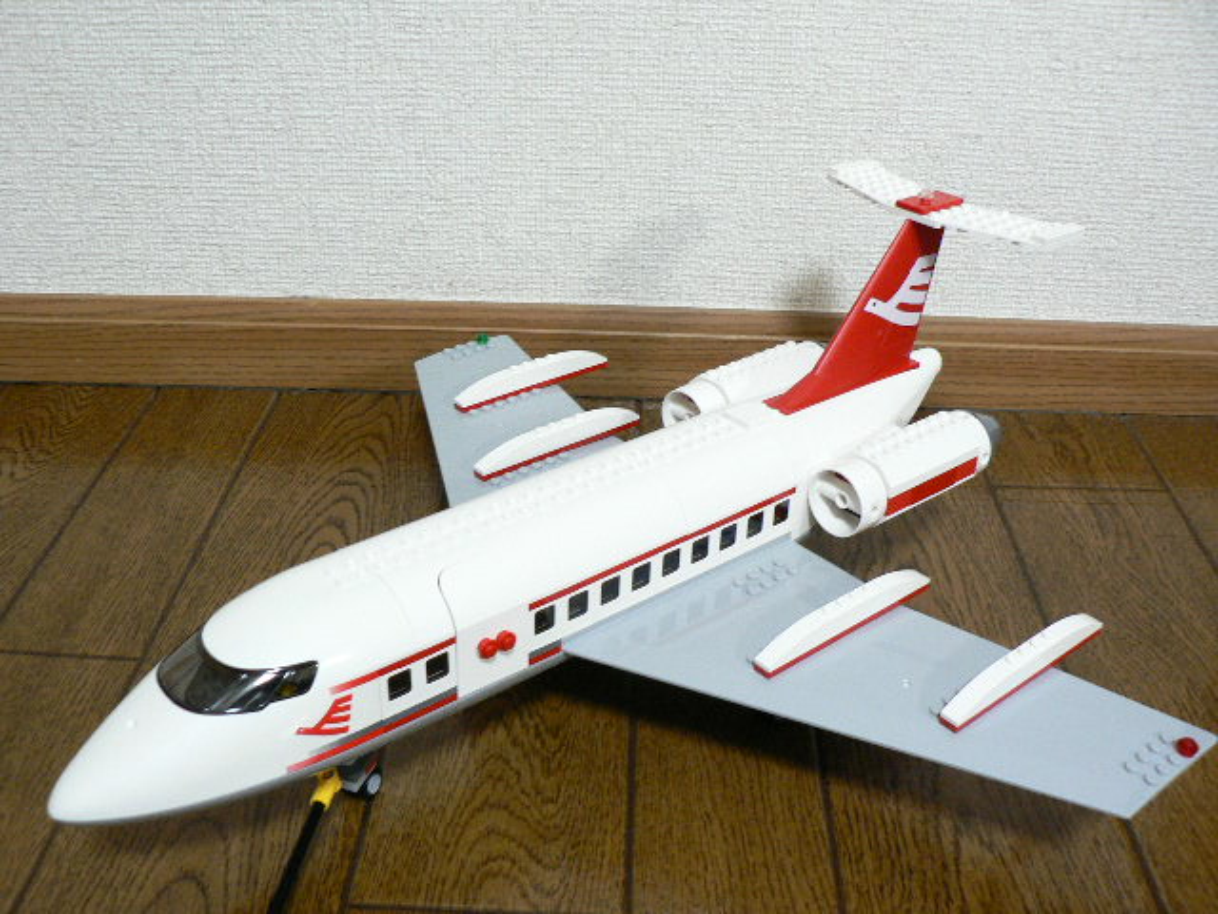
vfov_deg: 39.7
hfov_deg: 51.4
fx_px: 1267
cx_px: 609
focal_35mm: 36
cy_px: 457
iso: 200
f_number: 2.8
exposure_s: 1/8
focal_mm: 6
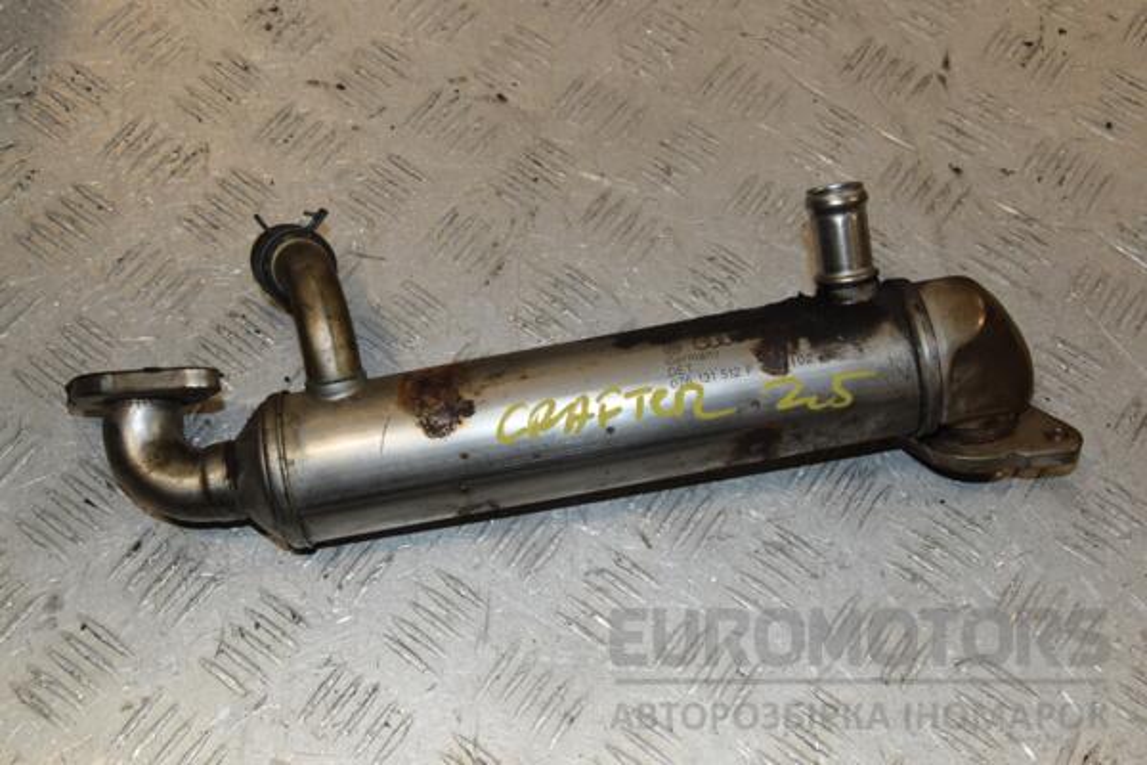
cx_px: 574
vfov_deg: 28.1
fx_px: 1529
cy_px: 382
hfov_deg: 41.1
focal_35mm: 48
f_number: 10
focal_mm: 32
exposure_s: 1/200
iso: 800
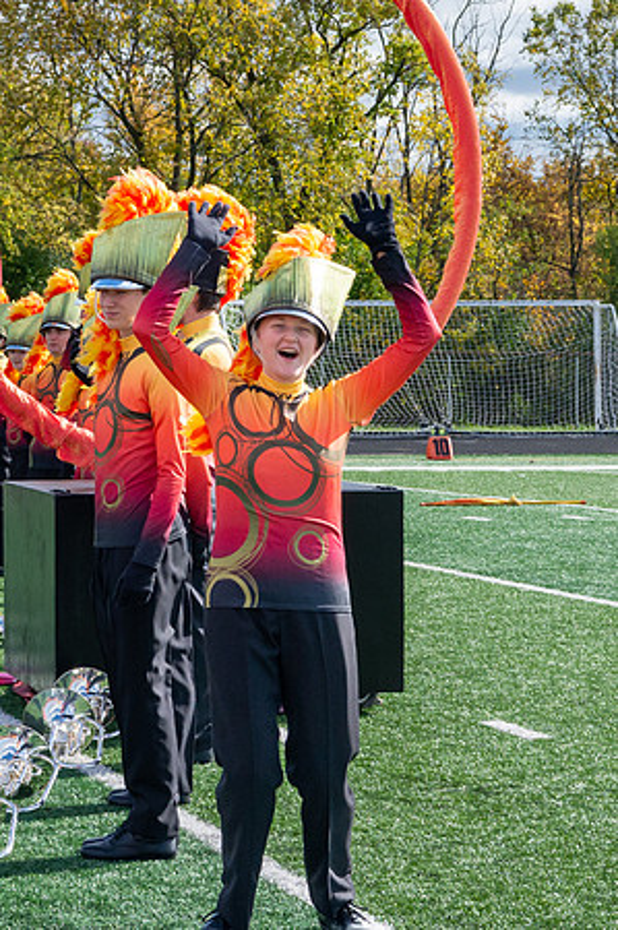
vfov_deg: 15.1
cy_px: 343
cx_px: 316
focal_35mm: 136
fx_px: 3502
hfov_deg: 10.1
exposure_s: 1/2000
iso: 1600
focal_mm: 70
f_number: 10
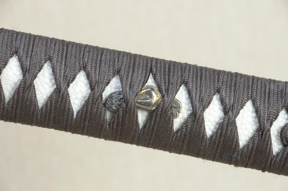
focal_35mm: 202
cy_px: 96
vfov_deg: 6.8
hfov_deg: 10.2
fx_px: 1619
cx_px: 144
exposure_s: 1/1.6
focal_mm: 135
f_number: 11
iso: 400
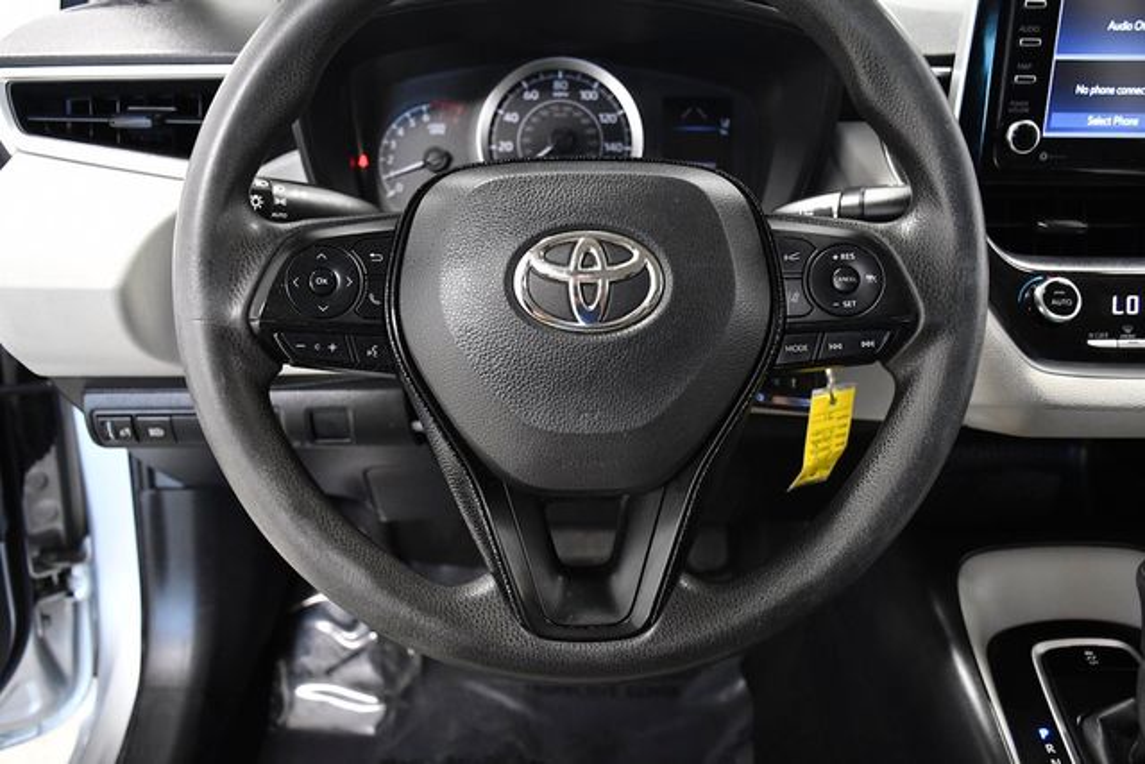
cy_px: 382
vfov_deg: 40.0
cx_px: 572
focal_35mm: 33
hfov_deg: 57.2
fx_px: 1050
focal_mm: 22
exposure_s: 1/125
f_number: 3.5
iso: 2500
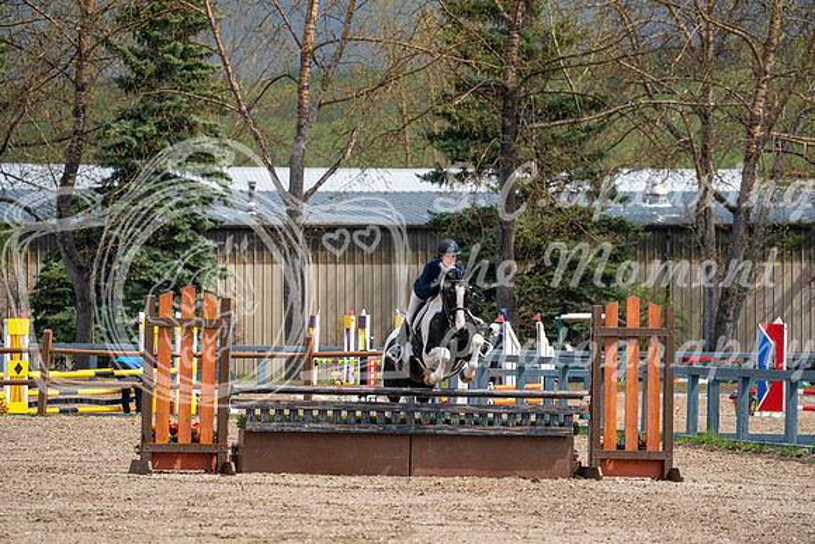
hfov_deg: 7.7
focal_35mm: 268
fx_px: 6068
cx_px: 408
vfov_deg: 5.1
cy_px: 272
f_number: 5.6
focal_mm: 268
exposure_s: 1/1250
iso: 400
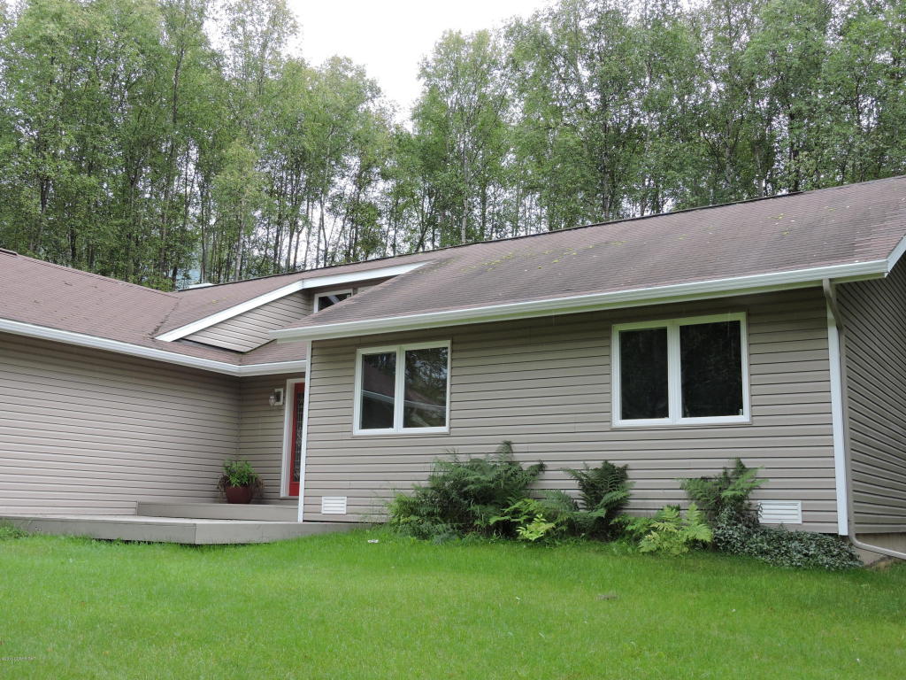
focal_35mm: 35
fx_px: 916
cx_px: 453
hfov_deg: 52.6
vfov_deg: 40.7
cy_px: 340
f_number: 3.8
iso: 100
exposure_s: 1/125
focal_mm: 6.3
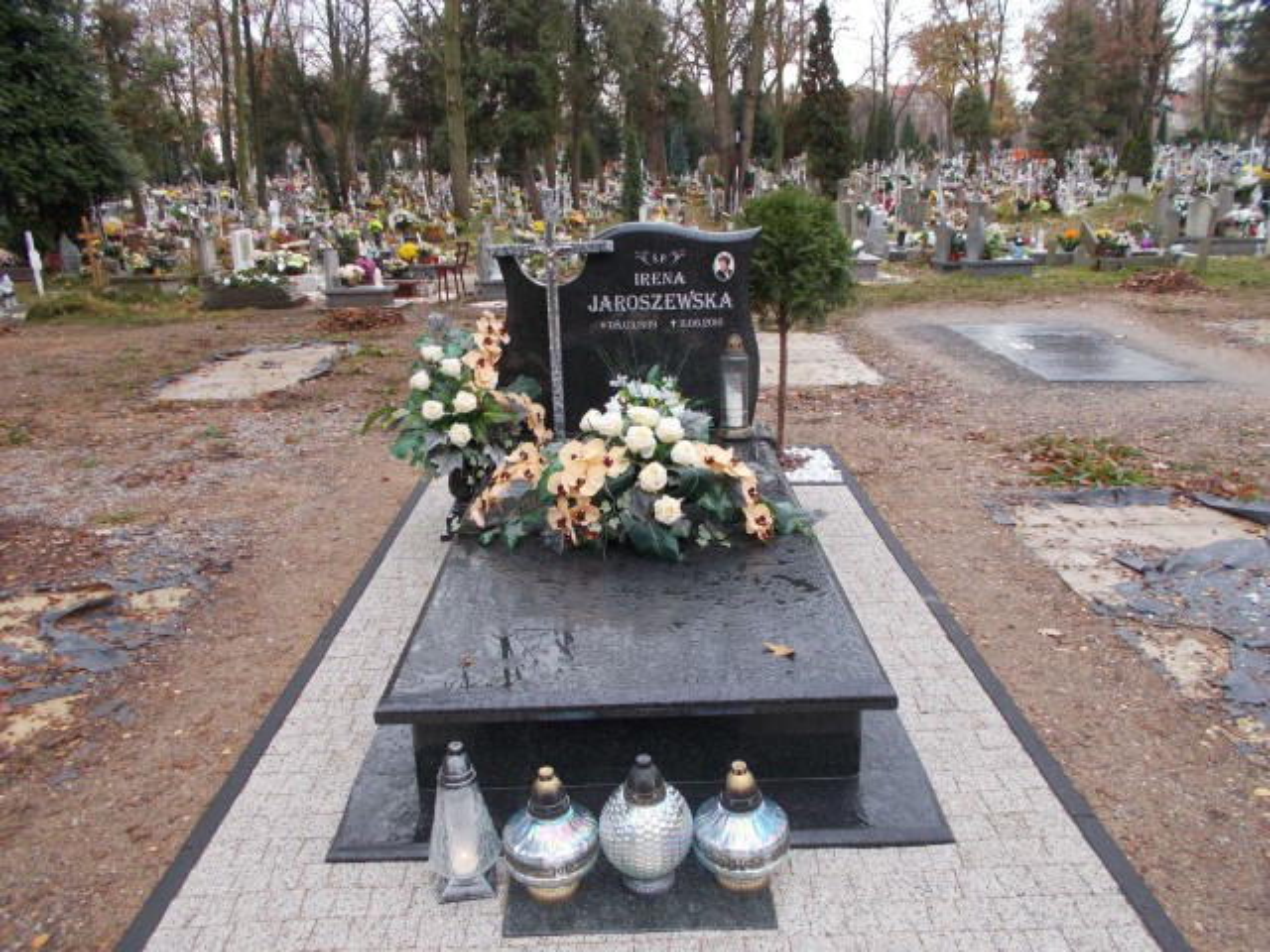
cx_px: 635
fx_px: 1101
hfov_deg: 60.0
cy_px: 476
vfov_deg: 46.8
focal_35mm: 30
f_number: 3.4
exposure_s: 1/60
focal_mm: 5.3
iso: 80
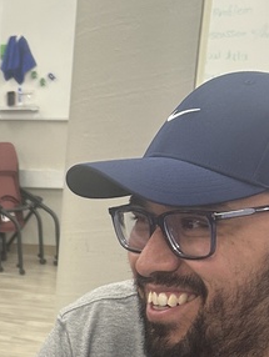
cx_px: -169
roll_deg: -0.6
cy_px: 352
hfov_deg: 14.5
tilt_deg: -15.4
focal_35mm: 93
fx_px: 962
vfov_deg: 20.4
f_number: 1.5
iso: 100
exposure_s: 1/100
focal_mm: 5.7
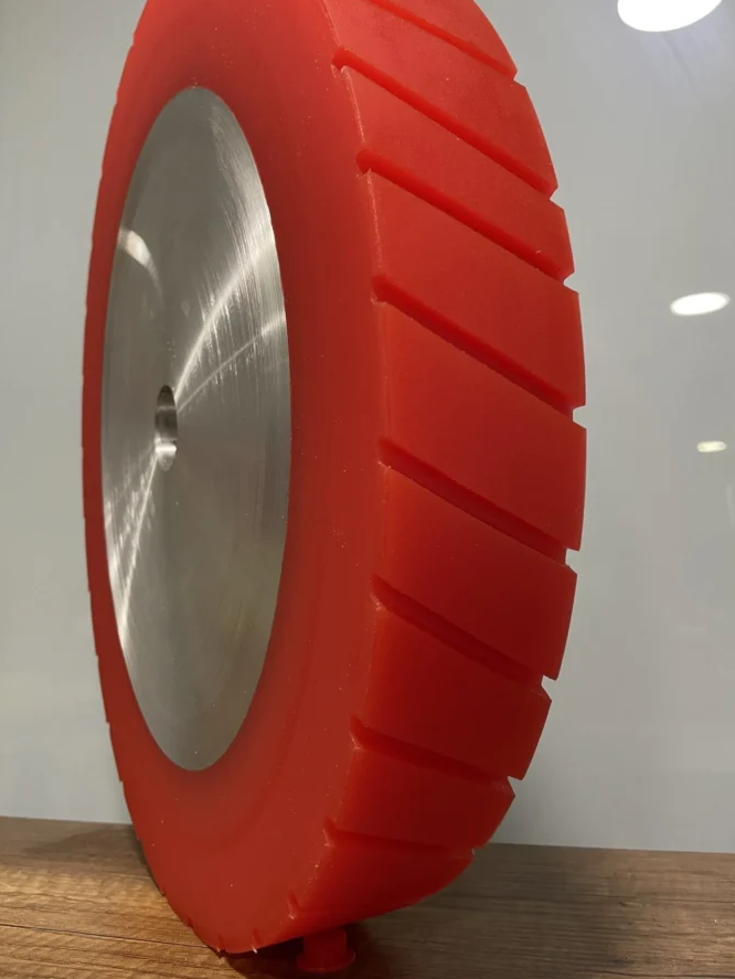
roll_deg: +2.2
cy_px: 423
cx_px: 387
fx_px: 849
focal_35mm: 30
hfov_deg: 46.8
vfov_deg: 59.7
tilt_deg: +11.2
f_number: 1.6
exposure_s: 1/50
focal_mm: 4.2
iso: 160
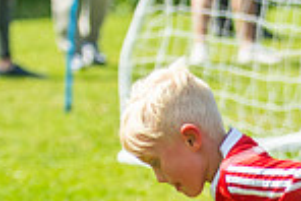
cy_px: 285
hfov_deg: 3.9
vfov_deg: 2.6
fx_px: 4427
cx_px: 368
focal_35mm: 529
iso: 250
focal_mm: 90
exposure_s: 1/2000
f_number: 3.2
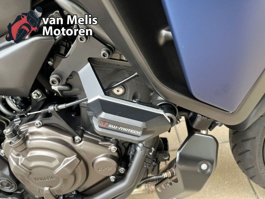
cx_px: 132
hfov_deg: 67.3
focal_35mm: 26
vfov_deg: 53.1
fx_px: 199
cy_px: 100
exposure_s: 1/104
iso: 125
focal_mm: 5.1
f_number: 1.6
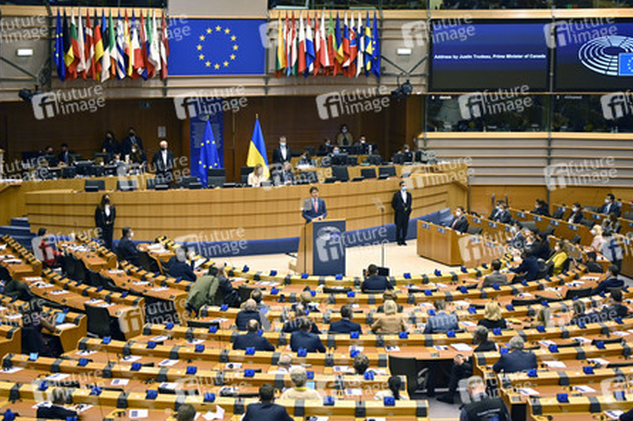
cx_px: 315
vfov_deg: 18.6
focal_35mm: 73
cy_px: 209
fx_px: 1283
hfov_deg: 27.7
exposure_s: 1/320
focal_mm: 72
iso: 2000
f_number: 4.8
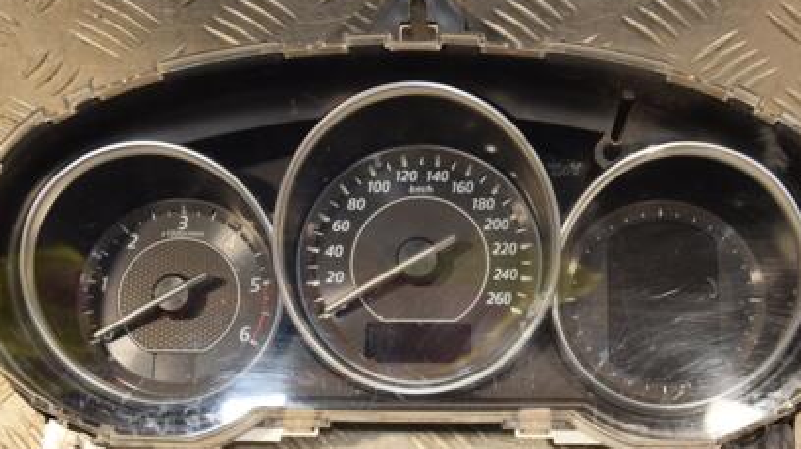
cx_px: 463
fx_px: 1226
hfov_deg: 36.1
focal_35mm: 58
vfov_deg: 20.8
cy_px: 237
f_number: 5.6
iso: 800
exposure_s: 1/200
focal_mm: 25
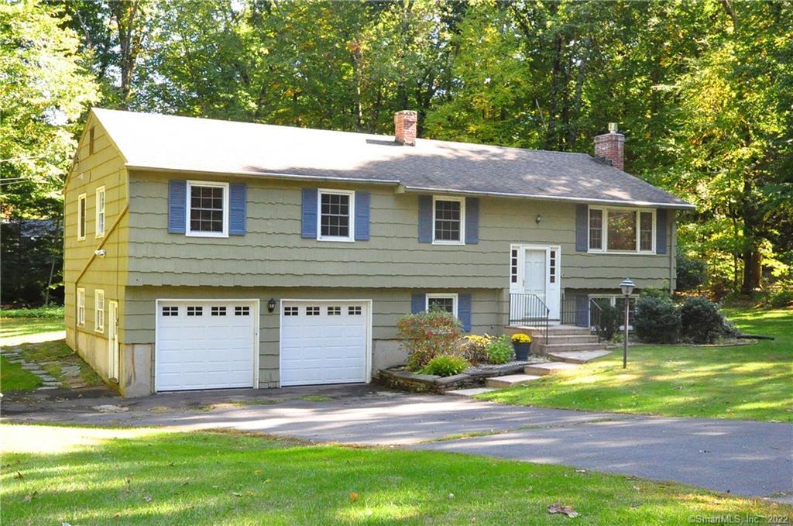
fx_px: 660
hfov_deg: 62.0
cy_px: 263
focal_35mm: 30
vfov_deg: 43.5
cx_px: 396
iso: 2500
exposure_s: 1/320
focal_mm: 20
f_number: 8
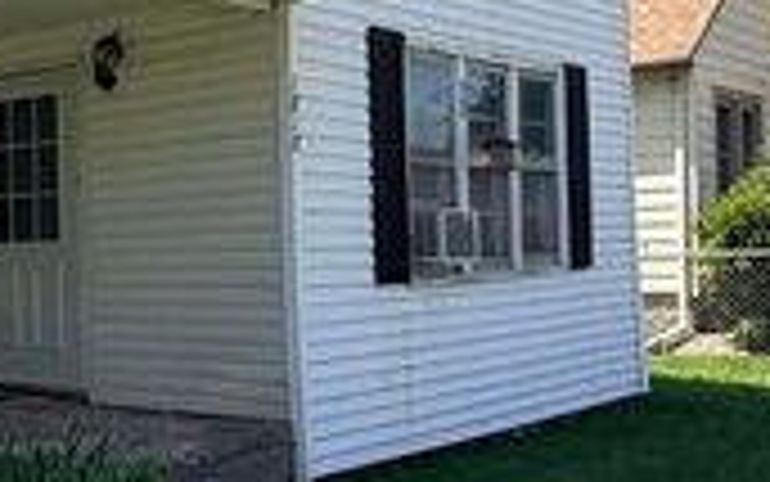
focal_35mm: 58
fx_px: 1218
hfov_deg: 29.8
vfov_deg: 22.4
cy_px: 259
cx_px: -167
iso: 50
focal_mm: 2.22
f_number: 2.2
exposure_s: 1/914
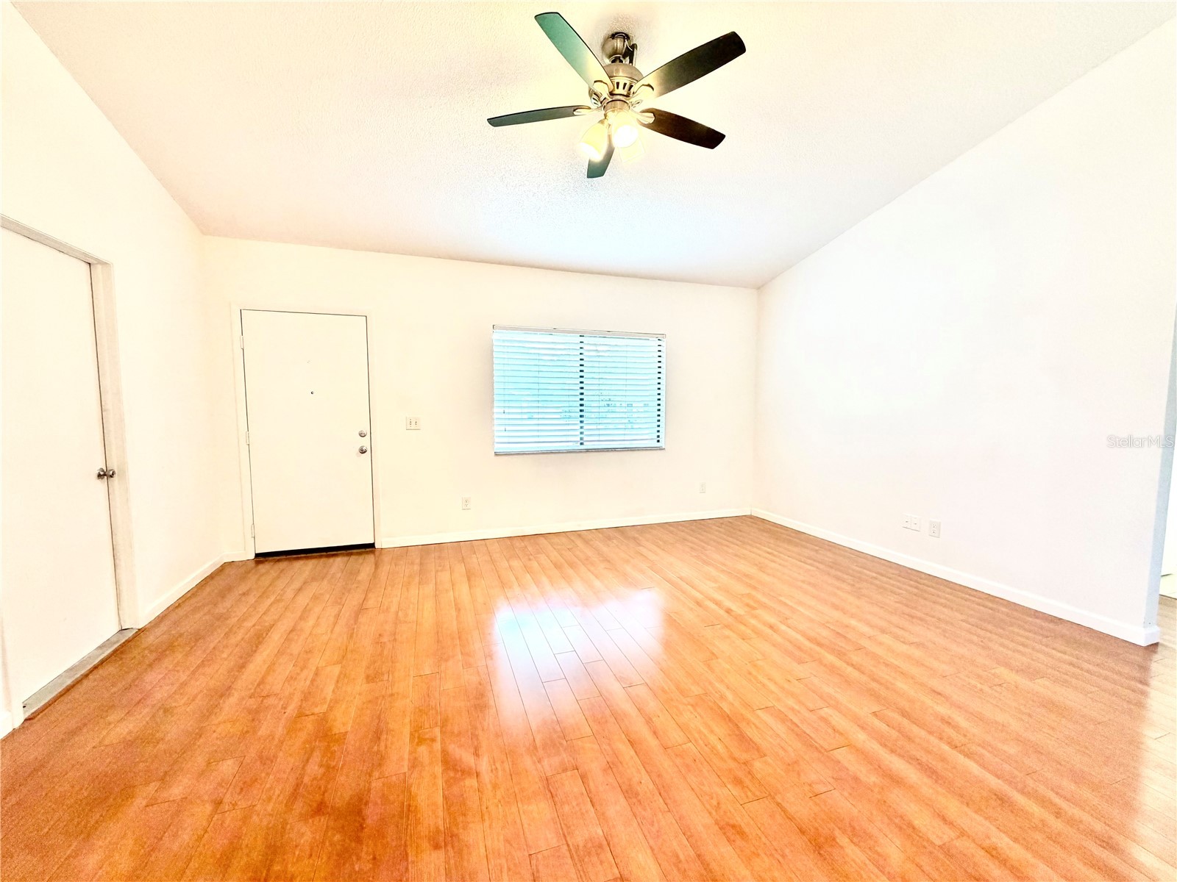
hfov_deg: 102.1
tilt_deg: -4.0
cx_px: 588
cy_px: 441
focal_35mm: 14
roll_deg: +0.6
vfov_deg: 85.7
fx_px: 476
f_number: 2.2
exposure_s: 1/60
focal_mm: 2.22
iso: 250
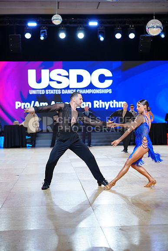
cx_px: 84
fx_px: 406
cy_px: 126
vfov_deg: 34.5
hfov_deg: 23.4
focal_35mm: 58
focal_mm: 58
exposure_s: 1/400
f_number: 2
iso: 320
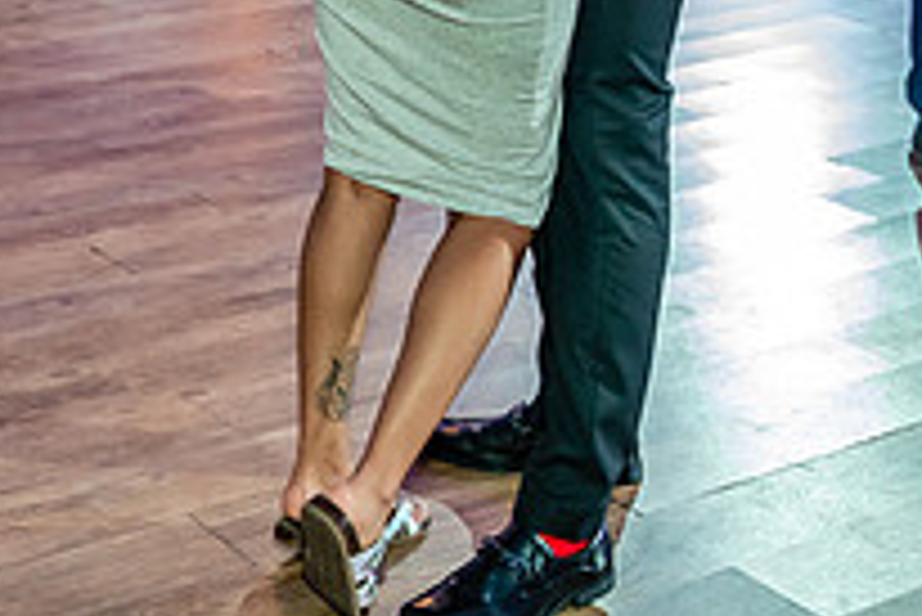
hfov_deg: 22.8
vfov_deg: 15.2
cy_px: -245
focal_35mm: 85
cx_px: -27
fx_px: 2178
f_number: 3.2
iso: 2000
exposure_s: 1/125
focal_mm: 30
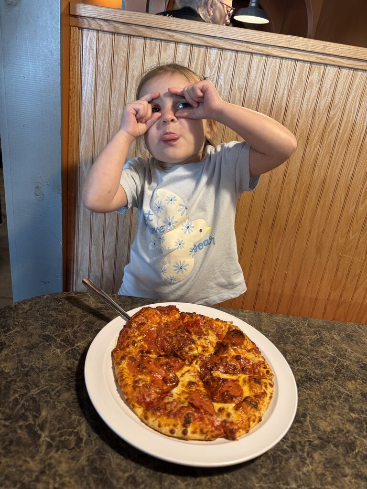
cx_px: 184
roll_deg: -8.6
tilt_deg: -24.5
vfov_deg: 71.6
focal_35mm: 24
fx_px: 339
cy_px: 244
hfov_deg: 56.8
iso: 160
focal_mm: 6.76
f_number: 1.78
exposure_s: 1/60
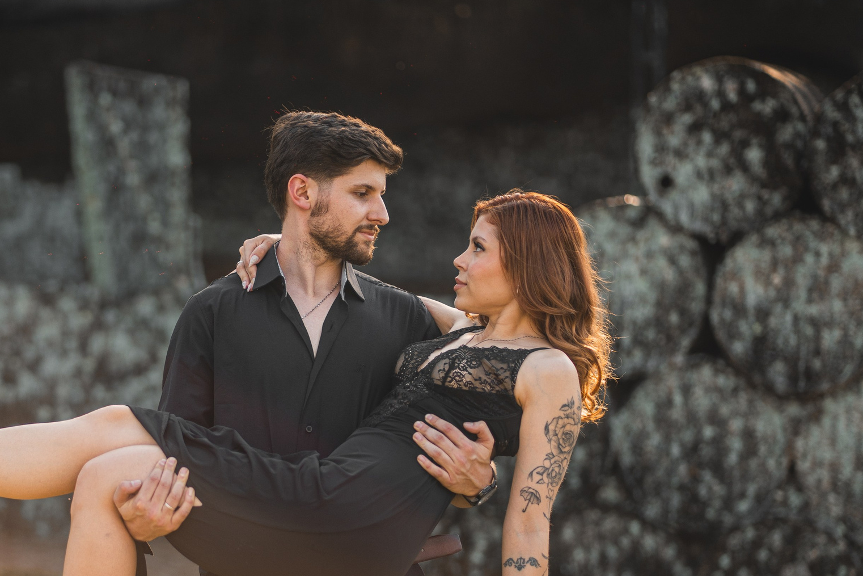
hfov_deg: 14.3
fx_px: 3428
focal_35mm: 143
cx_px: 283
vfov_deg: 9.6
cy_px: 434
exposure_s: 1/640
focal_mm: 85
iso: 100
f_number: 1.8
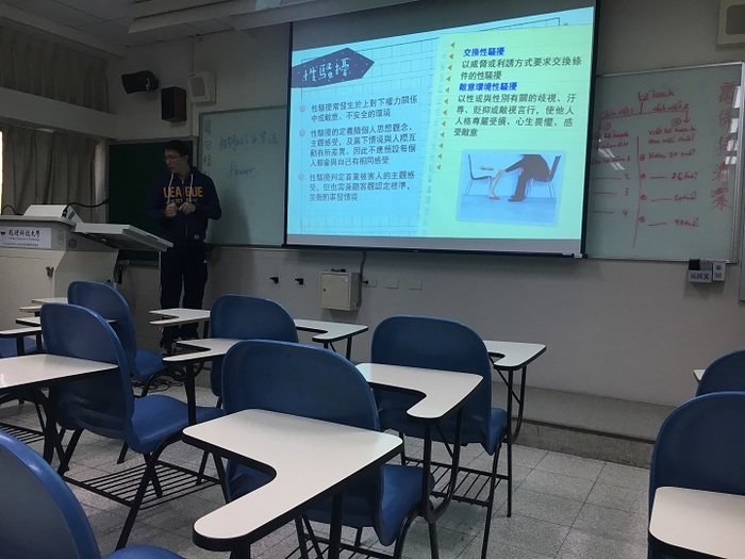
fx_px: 624
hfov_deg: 61.7
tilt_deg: -1.3
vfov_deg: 48.2
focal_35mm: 29
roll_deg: -1.6
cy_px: 280
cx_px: 372
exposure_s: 1/30
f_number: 2.2
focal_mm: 4.15
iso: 25
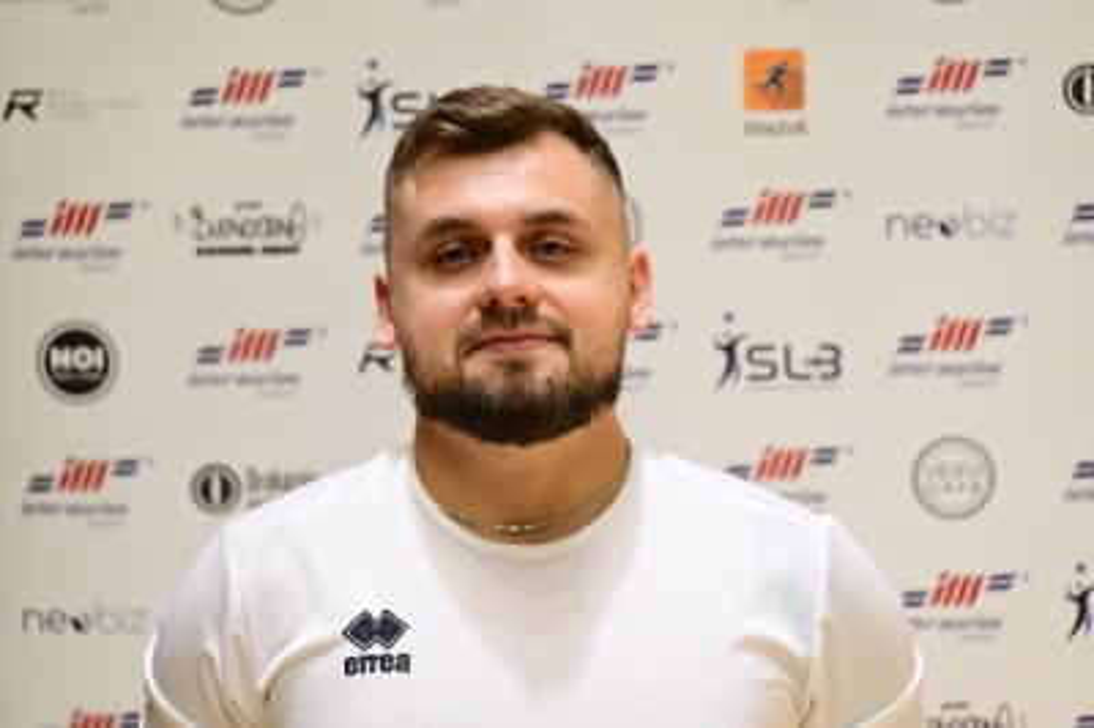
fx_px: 3644
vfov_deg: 11.4
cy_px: 364
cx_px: 547
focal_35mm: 120
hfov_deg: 17.1
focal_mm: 120
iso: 3200
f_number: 2.8
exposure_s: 1/1250
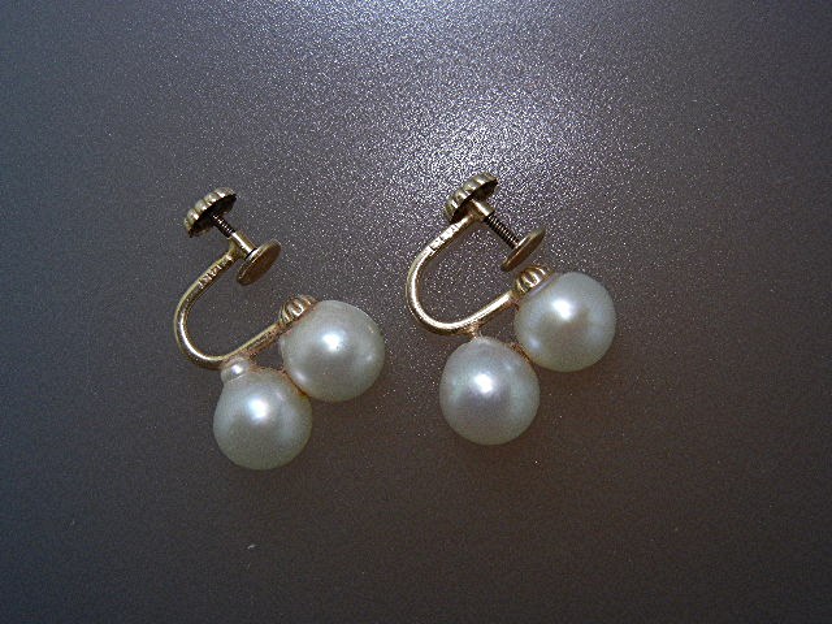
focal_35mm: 45
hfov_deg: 42.1
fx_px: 1082
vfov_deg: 32.2
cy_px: 312
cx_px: 416
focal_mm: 8.1
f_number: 7.6
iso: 291
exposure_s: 1/30
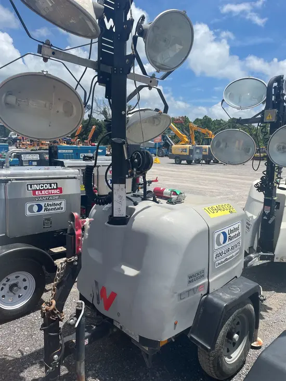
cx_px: 143
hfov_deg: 53.1
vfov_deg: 67.3
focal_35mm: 26
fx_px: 286
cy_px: 190
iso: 32
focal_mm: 4.2
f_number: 1.6
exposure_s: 1/4831
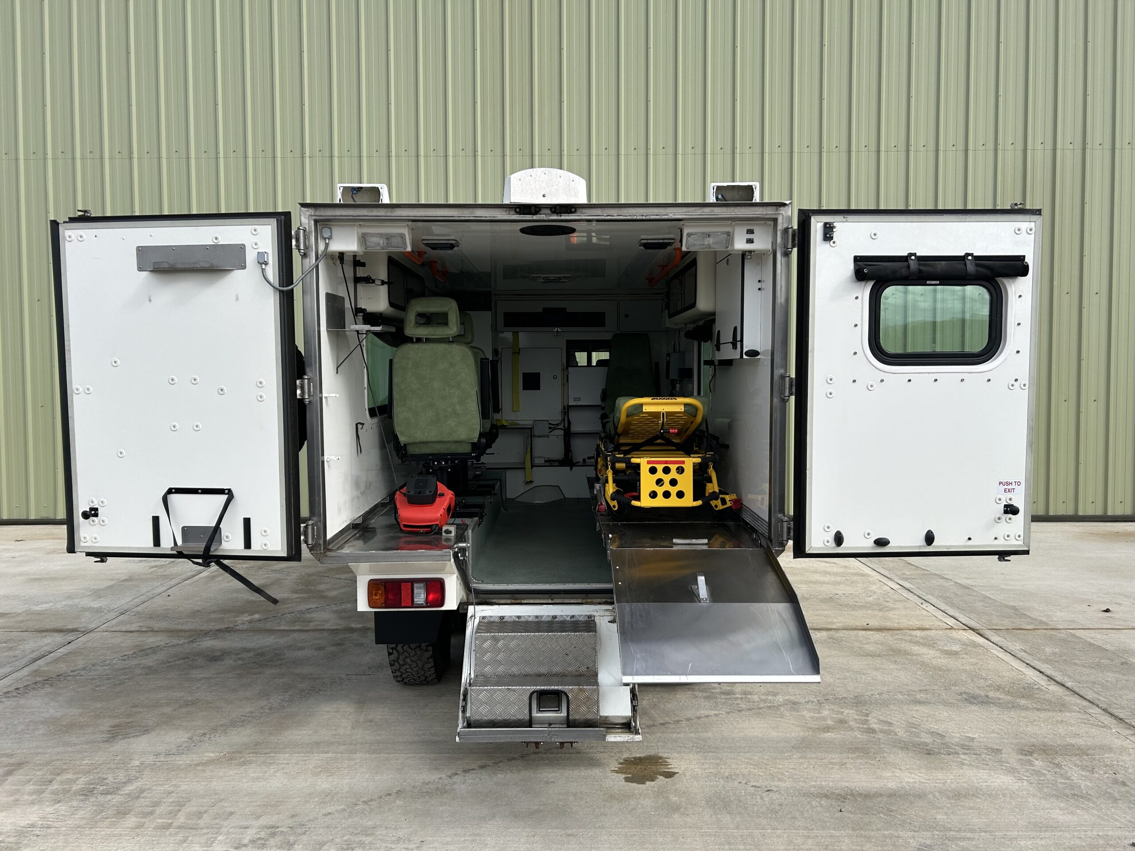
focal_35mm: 26
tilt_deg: -1.5
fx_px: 852
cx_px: 568
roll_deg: +0.8
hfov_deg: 67.3
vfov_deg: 53.1
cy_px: 426
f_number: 1.5
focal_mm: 5.7
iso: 50
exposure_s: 1/2571
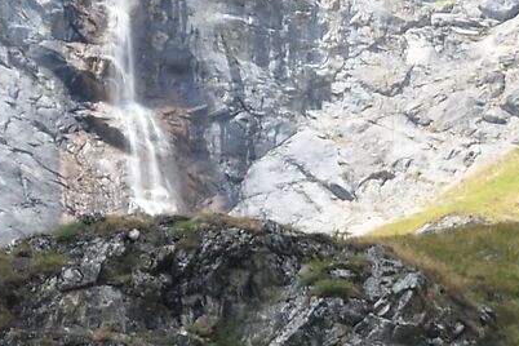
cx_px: 249
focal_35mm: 251
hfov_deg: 8.2
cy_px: 223
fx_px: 3618
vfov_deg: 5.5
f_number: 5.6
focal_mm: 28
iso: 100
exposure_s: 1/80
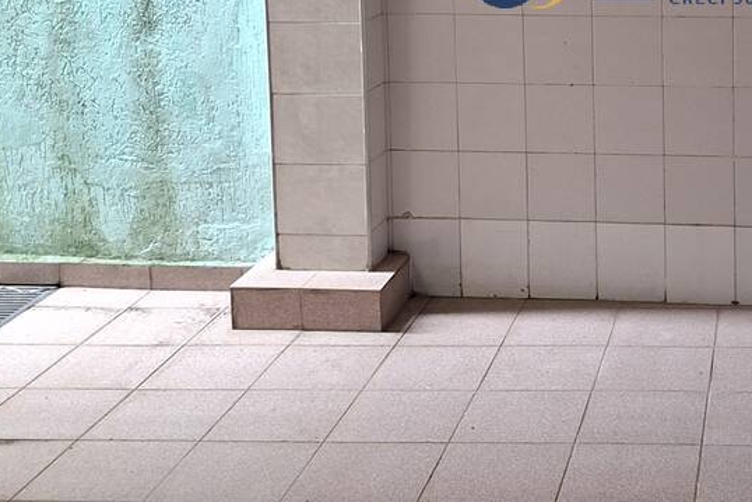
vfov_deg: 20.3
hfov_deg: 30.0
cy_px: -41
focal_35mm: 64
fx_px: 1337
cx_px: 685
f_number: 1.8
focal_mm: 5.54
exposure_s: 1/60
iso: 250
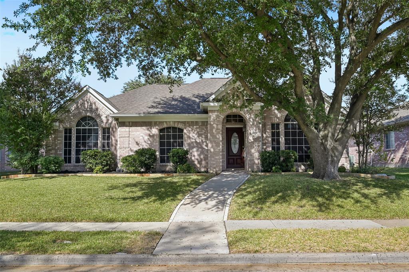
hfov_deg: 61.9
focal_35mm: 30
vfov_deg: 43.6
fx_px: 341
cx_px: 204
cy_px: 136
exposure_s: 1/640
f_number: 8
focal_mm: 30
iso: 400
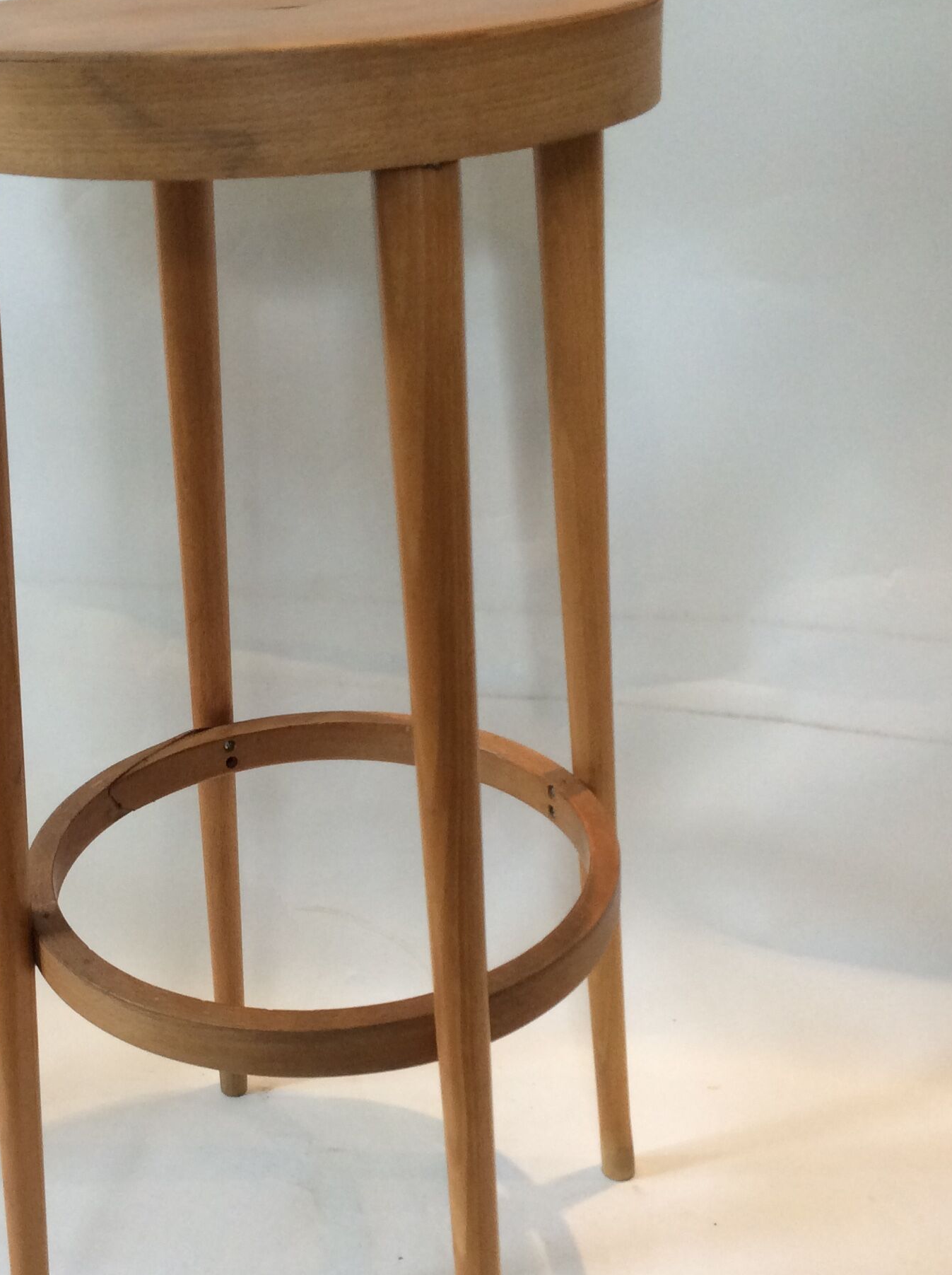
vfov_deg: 41.2
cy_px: 715
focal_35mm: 46
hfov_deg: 31.3
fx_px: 1691
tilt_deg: -28.4
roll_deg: +3.8
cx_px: 335
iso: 64
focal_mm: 3.3
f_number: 2.4
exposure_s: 1/25
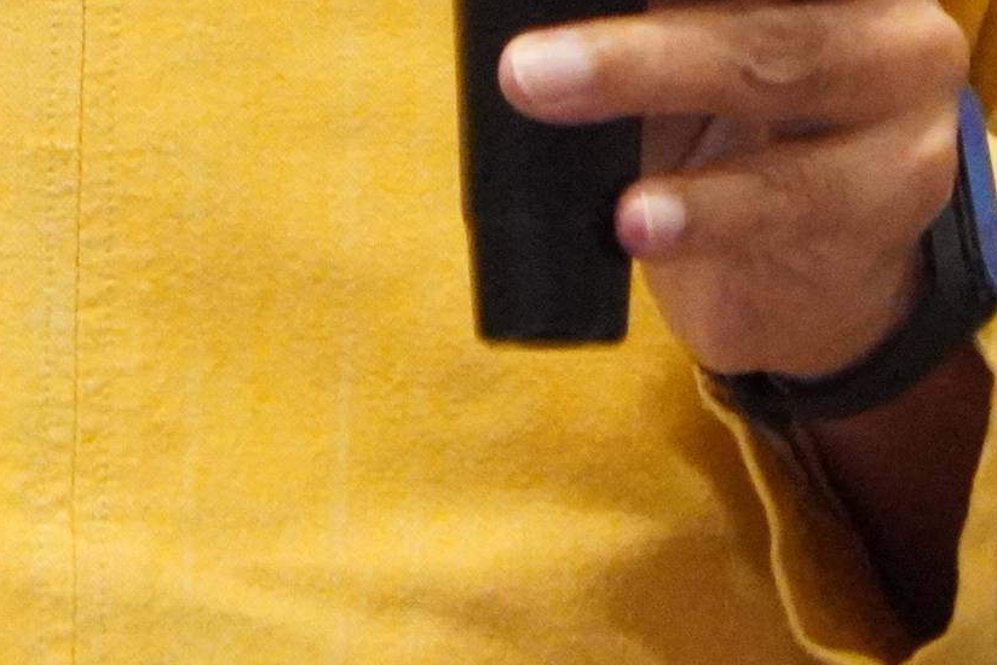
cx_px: -102
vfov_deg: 0.9
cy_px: -1023
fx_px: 41166
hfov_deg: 1.4
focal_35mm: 1486
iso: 12800
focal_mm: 237
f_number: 6.3
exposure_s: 1/160
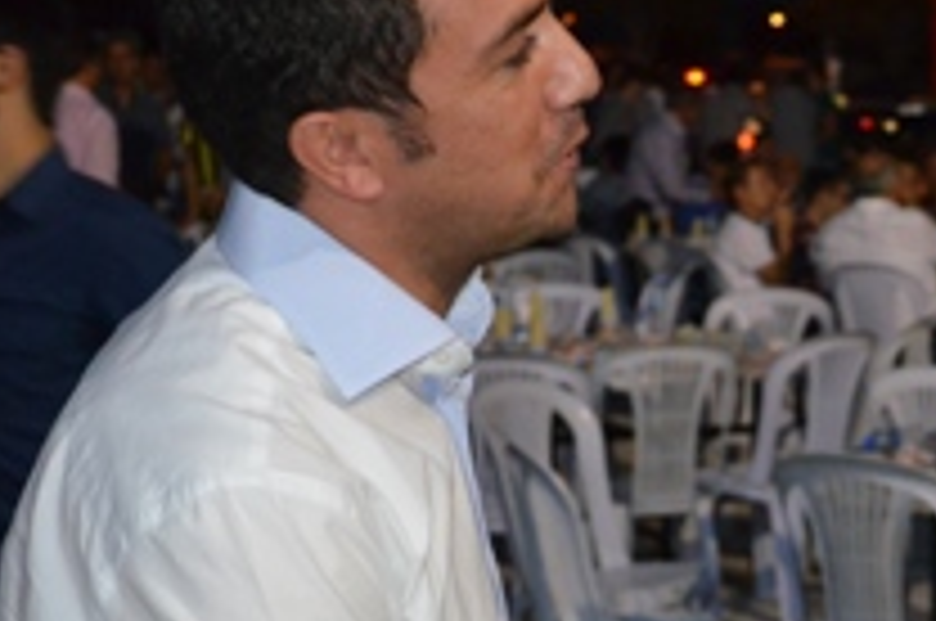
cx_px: 999
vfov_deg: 12.1
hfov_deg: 17.6
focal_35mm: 113
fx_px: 2935
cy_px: 331
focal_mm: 35
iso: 3200
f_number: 5
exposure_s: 1/60
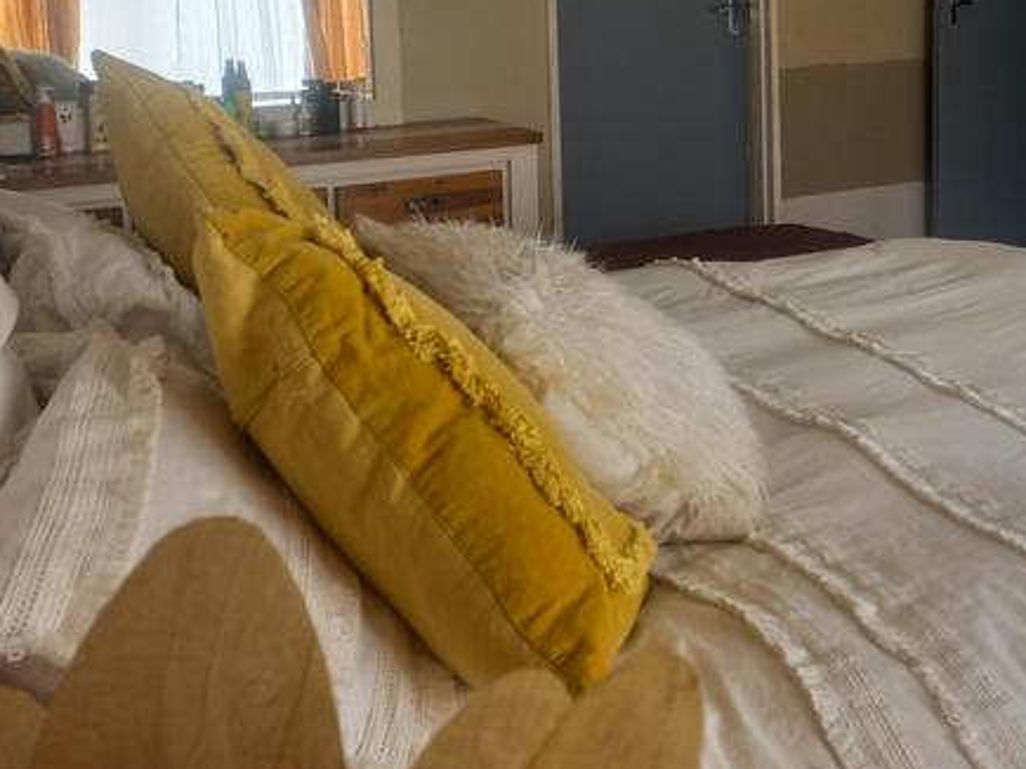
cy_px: 75
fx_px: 1363
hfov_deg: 39.7
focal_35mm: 46
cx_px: 809
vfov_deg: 30.1
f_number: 1.8
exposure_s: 1/100
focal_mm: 4.6
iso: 25
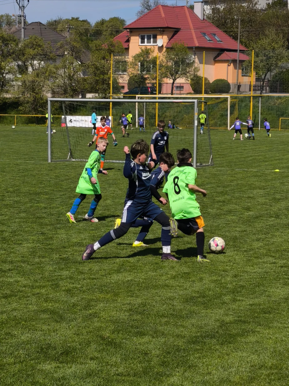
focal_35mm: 46
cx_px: 144
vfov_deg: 41.2
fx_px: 512
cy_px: 193
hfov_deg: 31.5
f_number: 1.6
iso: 50
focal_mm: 6.57
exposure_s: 1/3662
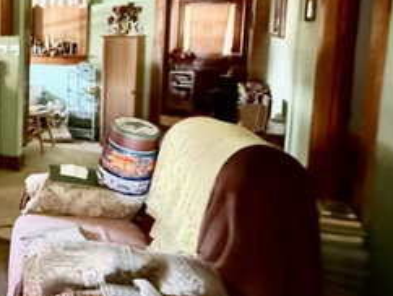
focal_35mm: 37
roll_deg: +0.6
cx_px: -33
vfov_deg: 37.7
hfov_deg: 40.9
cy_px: 73
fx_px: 420
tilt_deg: -2.7
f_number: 2.2
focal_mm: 2.22
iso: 1600
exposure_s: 1/40
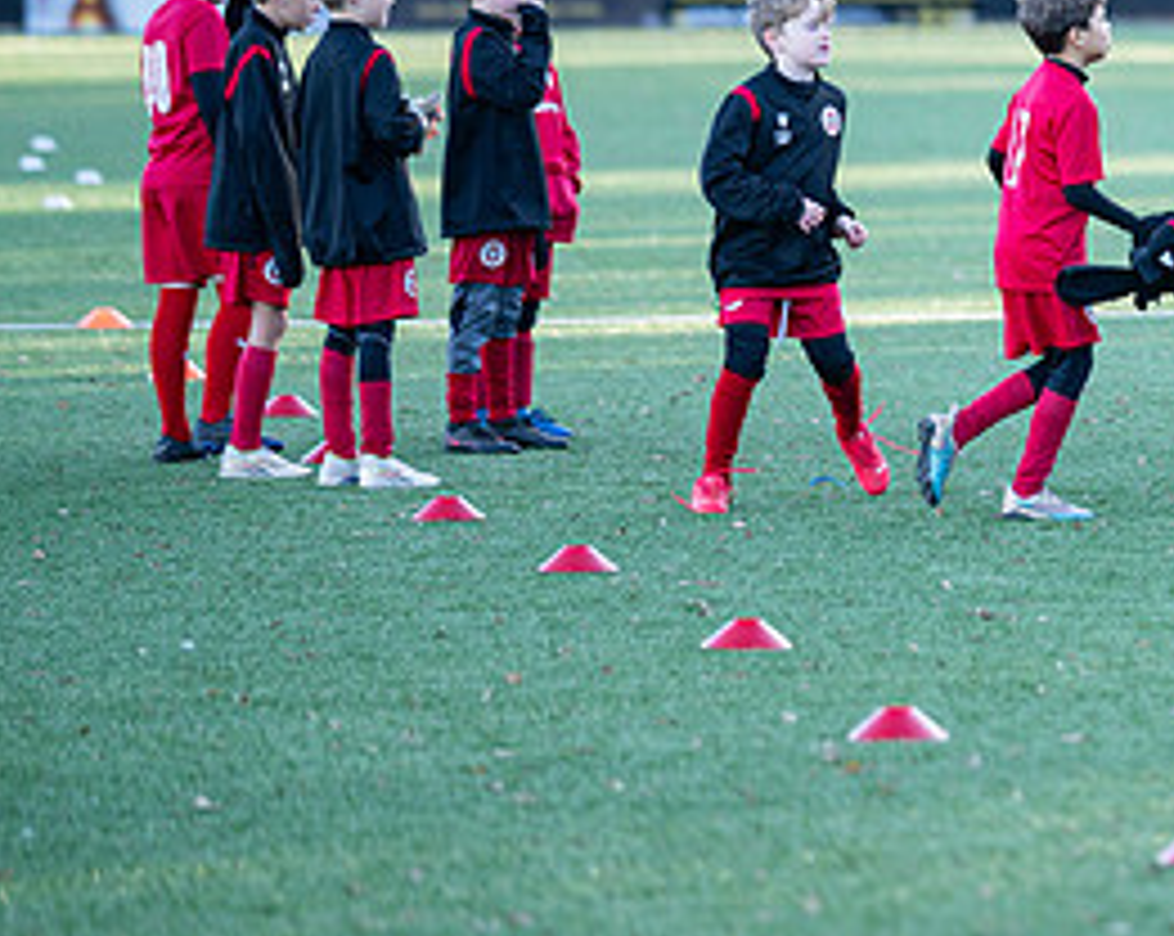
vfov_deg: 4.5
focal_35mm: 340
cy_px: -58
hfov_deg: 5.7
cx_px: 1519
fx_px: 11796
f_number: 1.8
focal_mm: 135
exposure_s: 1/640
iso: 200
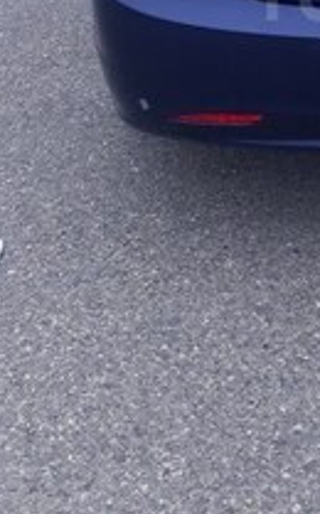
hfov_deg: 17.6
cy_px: -7
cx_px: 441
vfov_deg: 28.3
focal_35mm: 68
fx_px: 952
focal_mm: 3.6
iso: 40
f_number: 1.9
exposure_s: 1/302
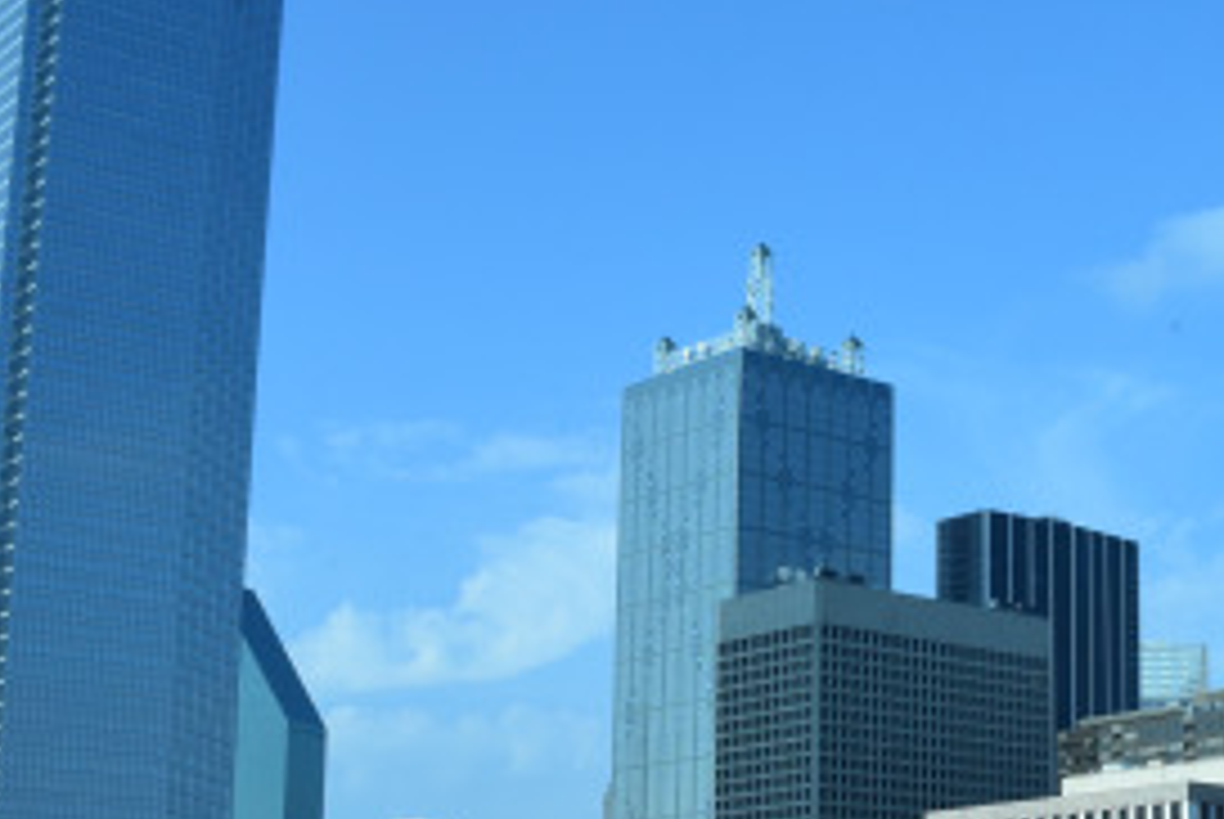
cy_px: 616
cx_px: 1116
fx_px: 2246
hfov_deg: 29.2
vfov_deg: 20.5
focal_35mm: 66
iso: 160
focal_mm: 10
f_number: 4.5
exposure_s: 1/400
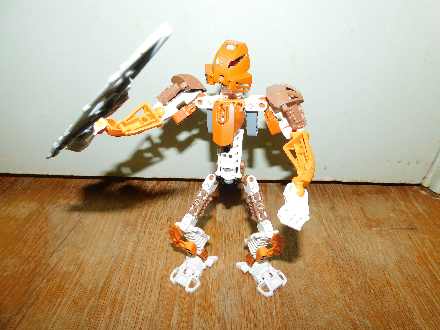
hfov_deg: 73.9
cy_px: 165
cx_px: 220
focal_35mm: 23
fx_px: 292
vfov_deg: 58.9
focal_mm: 4
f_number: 3
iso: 200
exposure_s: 1/30
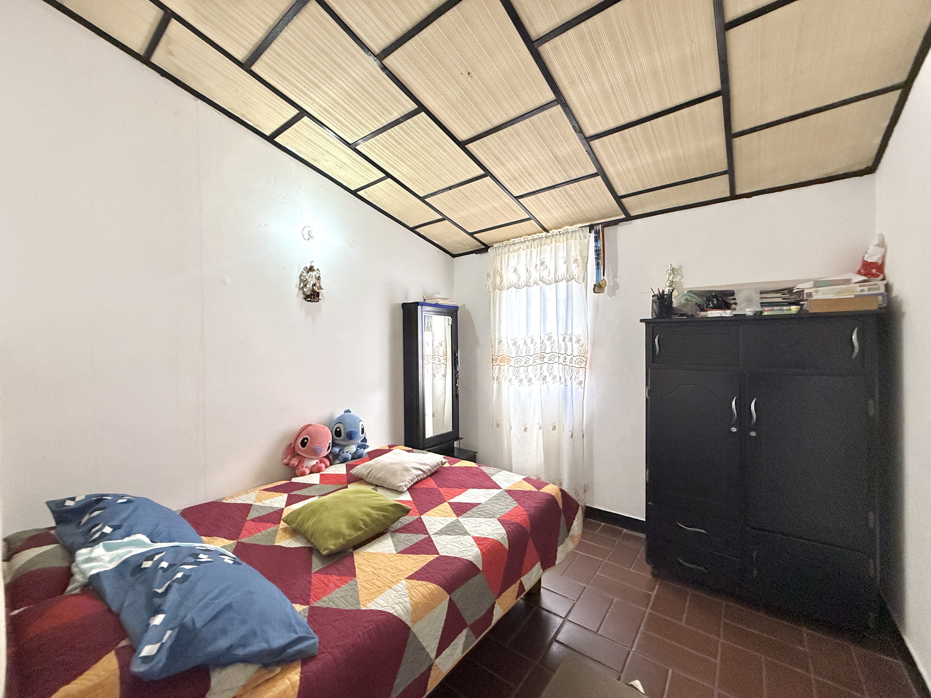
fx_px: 377
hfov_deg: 102.1
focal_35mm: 14
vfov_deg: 85.7
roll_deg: +0.6
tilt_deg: -1.0
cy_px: 349
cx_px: 466
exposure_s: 1/120
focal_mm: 2.22
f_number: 2.2
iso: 640
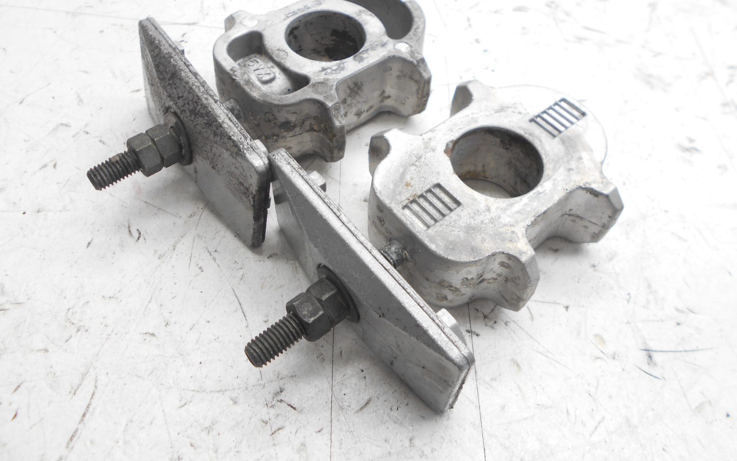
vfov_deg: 44.4
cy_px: 202
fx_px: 562
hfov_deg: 66.5
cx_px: 368
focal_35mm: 28
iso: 110
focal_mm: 4.6
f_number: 3.2
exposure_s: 1/30
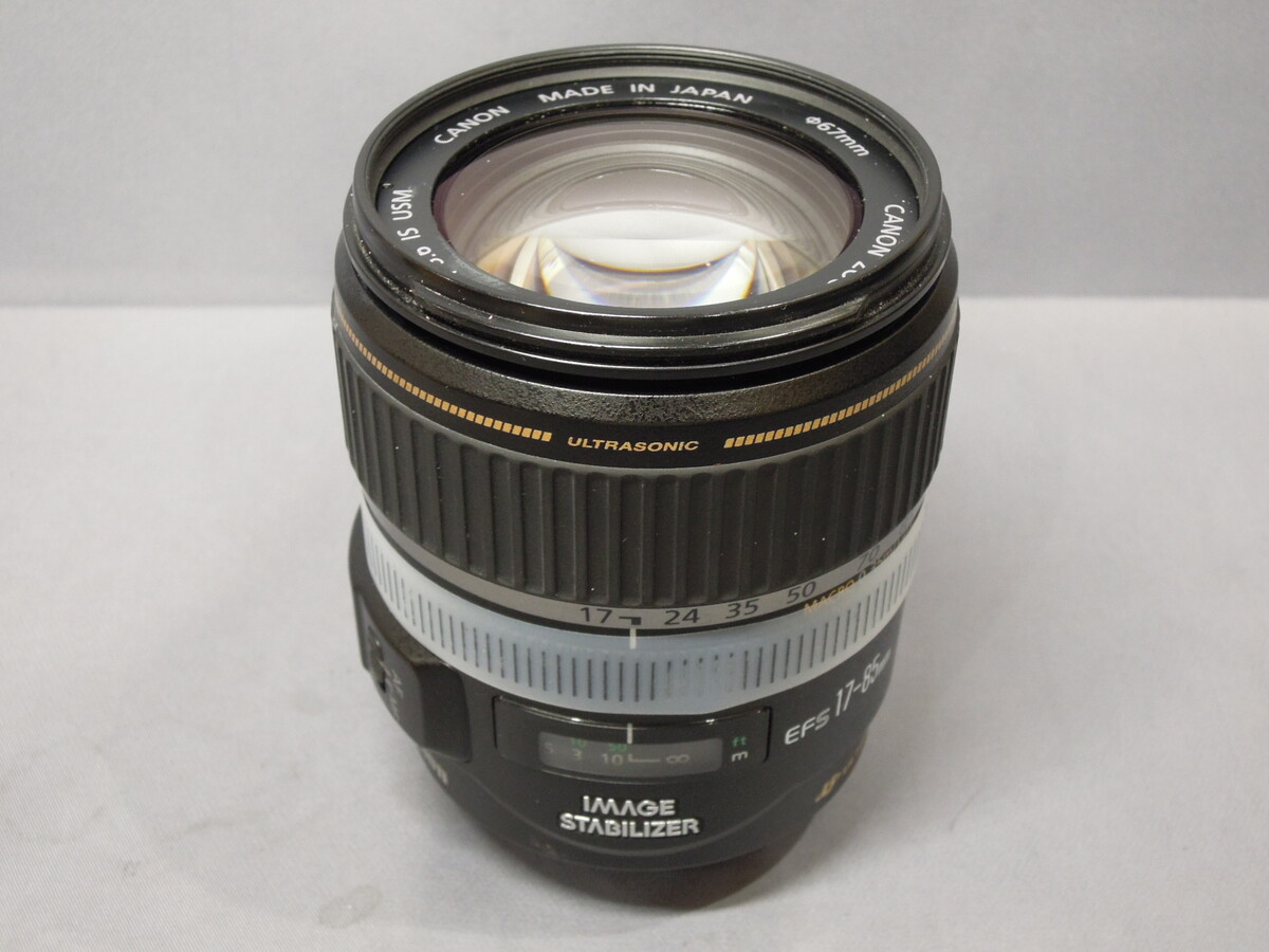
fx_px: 1833
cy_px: 476
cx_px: 634
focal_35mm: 50
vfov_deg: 29.1
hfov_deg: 38.2
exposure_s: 1/20
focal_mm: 9
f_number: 4.2
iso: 400
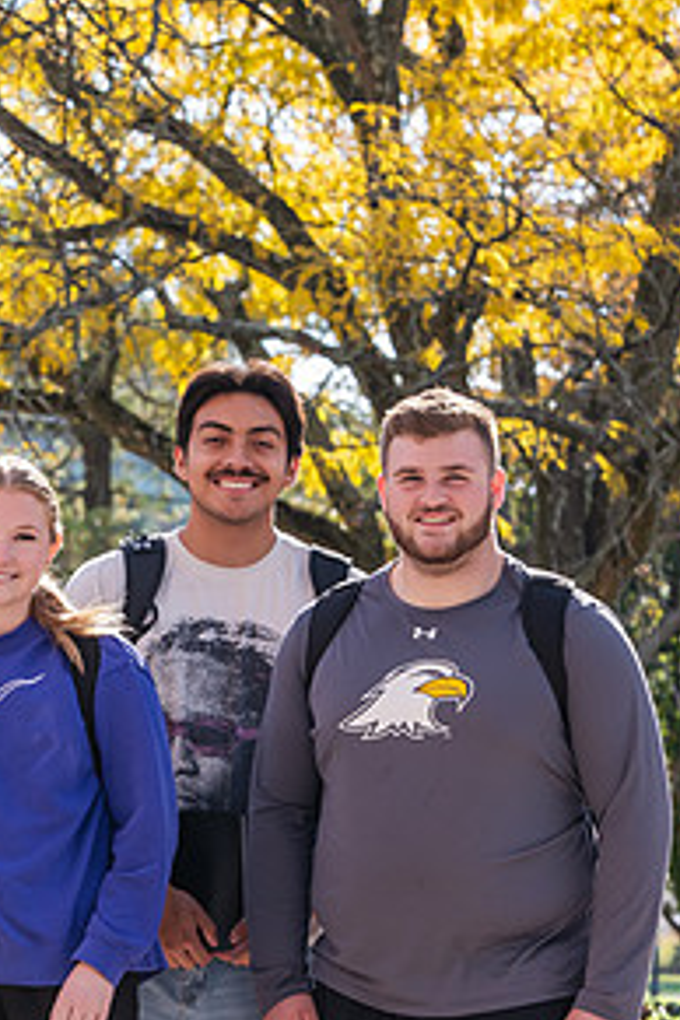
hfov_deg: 6.3
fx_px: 6205
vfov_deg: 9.4
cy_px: 559
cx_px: 39
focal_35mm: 219
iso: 400
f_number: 8
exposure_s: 1/250
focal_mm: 110
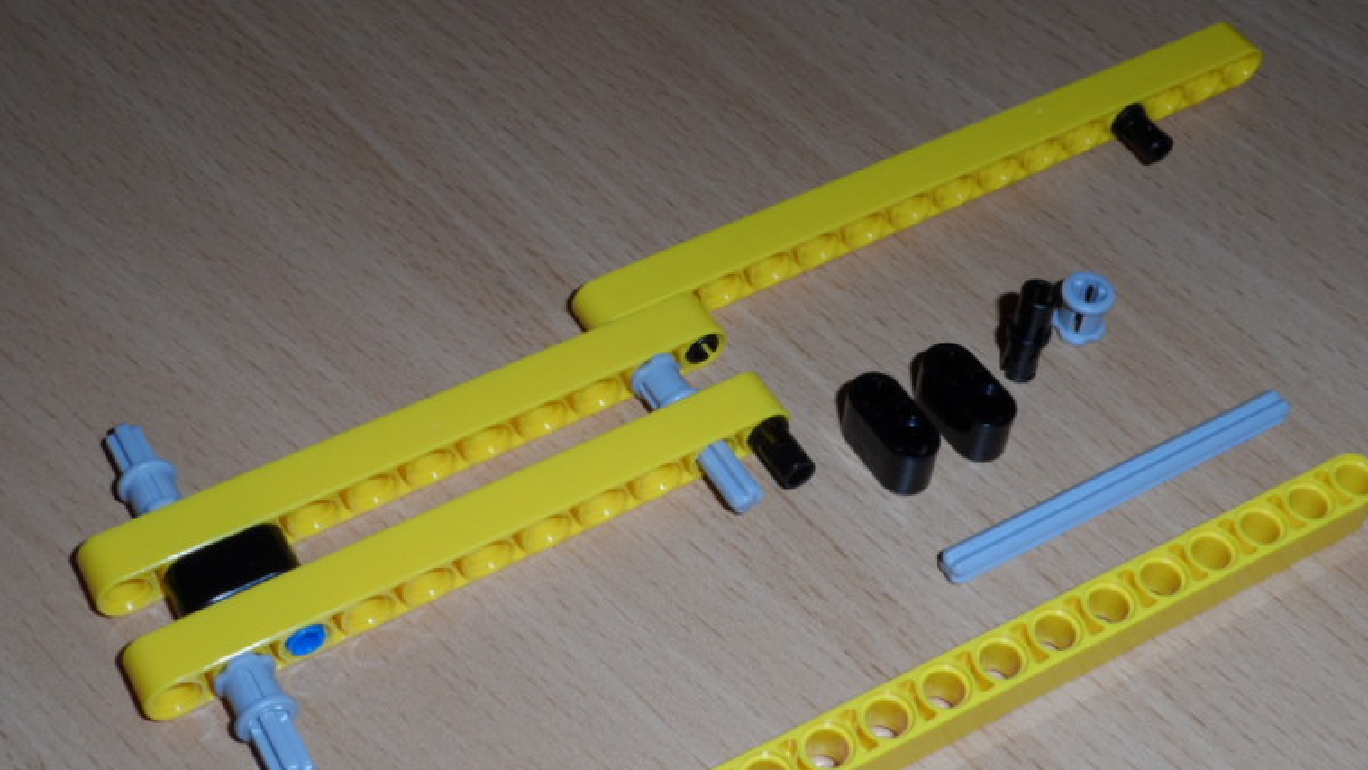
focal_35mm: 53
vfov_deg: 22.6
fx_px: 1923
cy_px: 367
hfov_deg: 39.2
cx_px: 678
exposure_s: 1/15
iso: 100
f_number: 7.4
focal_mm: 6.8
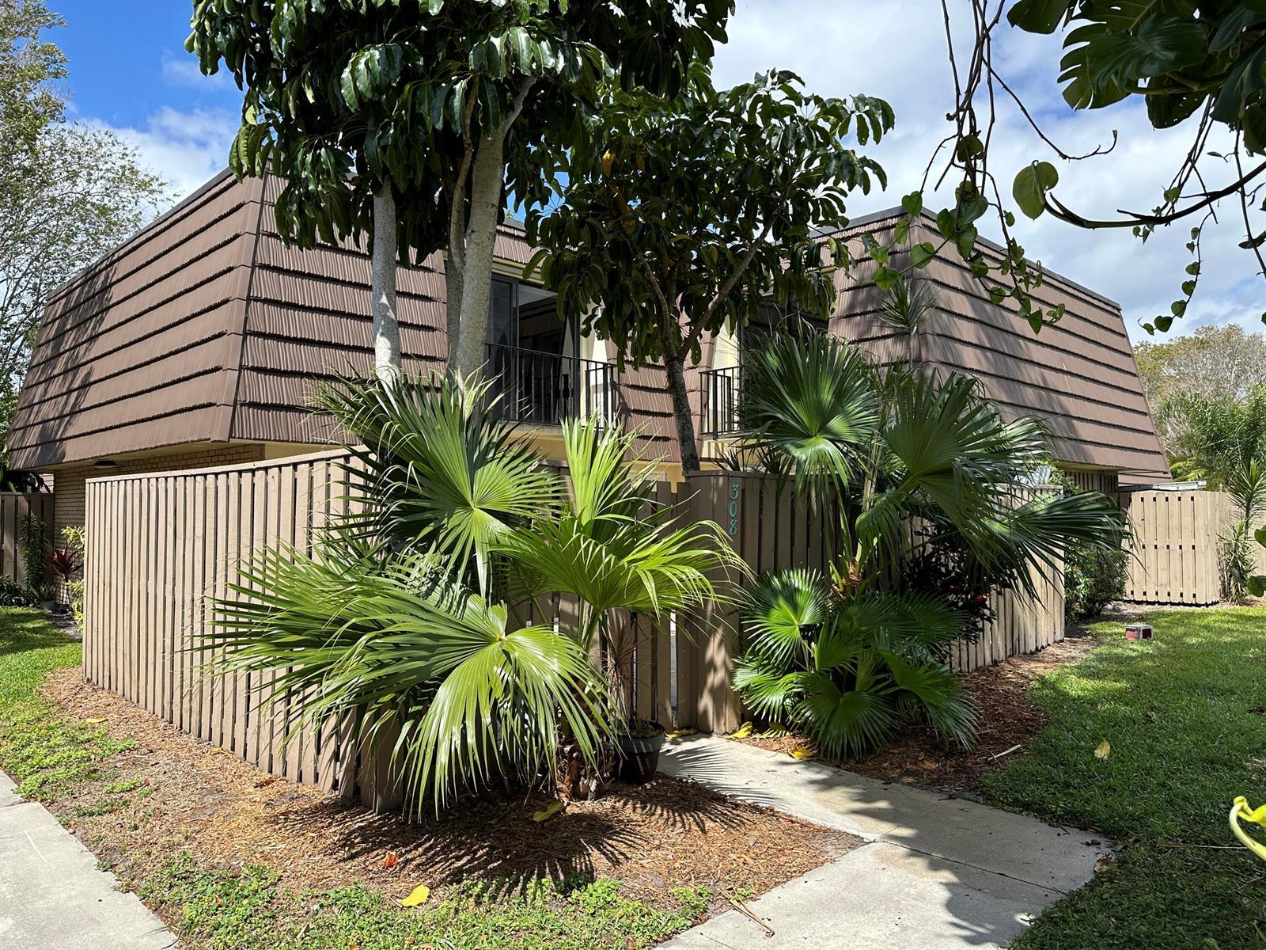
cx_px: 633
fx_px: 878
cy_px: 475
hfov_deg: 71.6
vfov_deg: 56.8
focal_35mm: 24
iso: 80
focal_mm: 6.86
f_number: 1.78
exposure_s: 1/2809
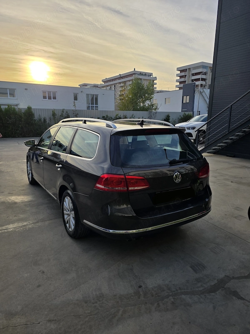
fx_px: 221
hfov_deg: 58.9
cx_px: 125
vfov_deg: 73.9
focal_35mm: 23
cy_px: 167
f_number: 1.7
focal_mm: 6.3
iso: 80
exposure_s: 1/10000
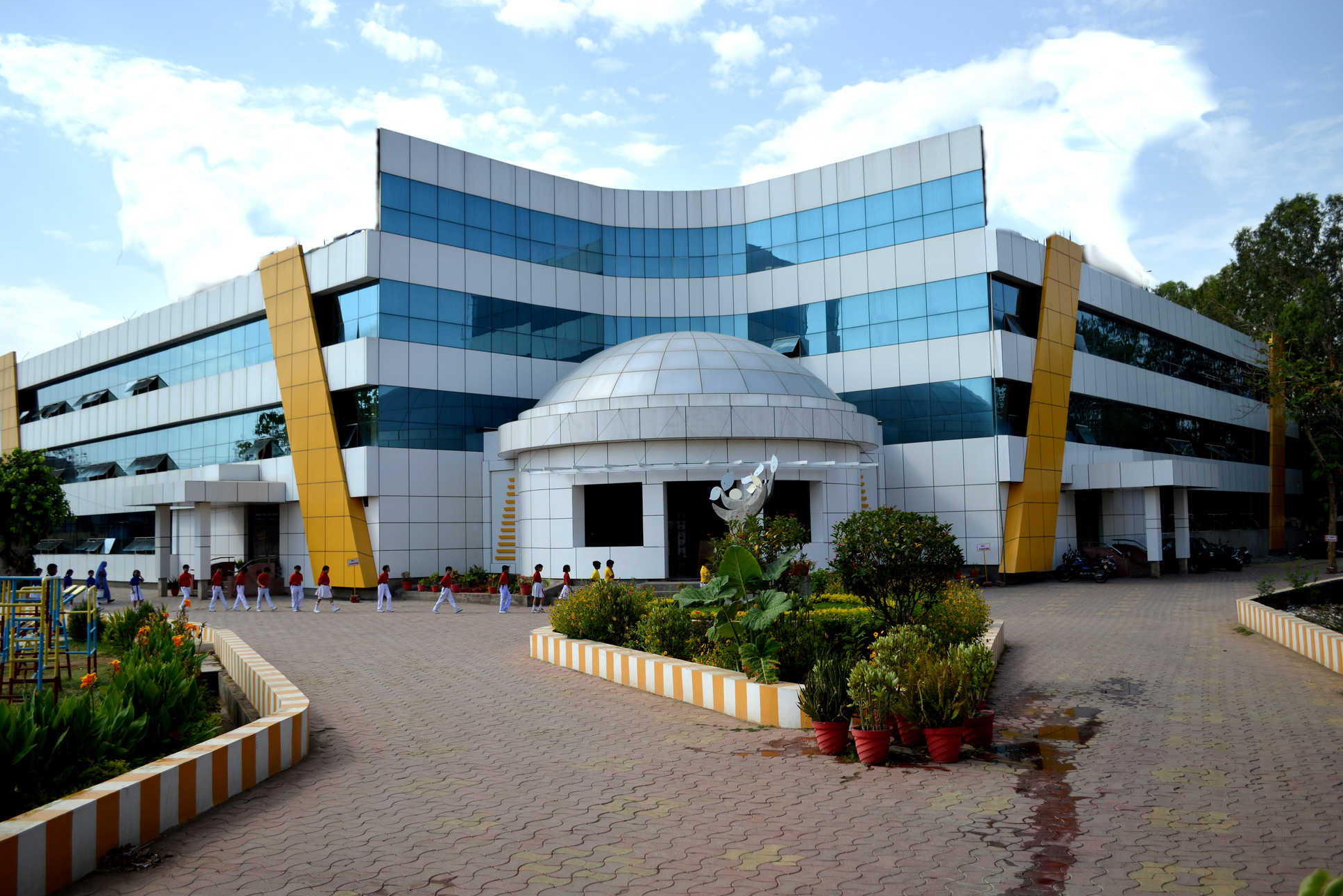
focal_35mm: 28
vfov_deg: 46.4
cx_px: 663
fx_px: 1045
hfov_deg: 65.5
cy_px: 460
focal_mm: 18
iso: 100
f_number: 3.5
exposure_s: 1/1250
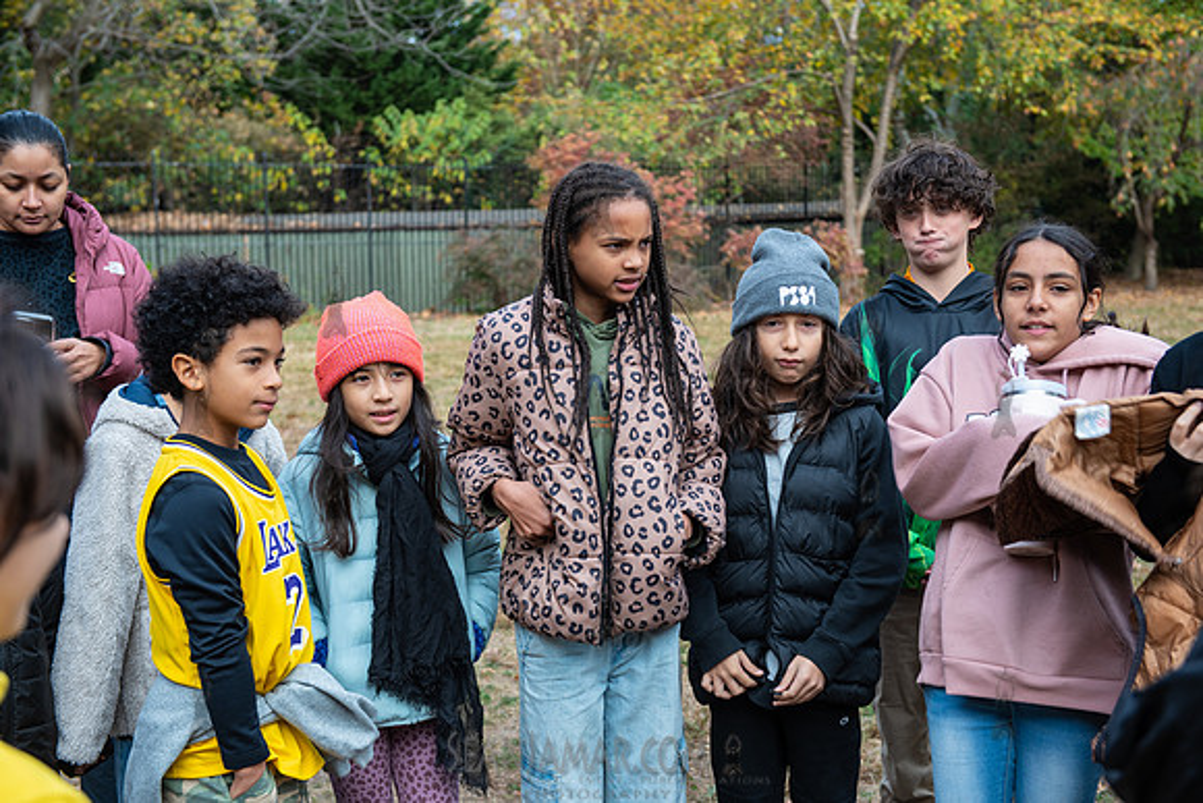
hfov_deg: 36.2
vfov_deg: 24.6
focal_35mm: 55
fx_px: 1838
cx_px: 602
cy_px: 402
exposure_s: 1/250
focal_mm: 55
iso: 160
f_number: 4
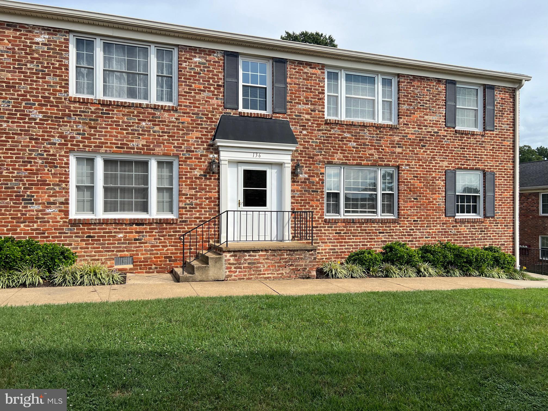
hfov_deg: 67.3
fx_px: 412
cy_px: 206
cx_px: 274
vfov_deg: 53.1
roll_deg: +0.2
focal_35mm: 26
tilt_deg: -0.2
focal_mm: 5.7
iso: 50
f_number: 1.5
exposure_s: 1/3077
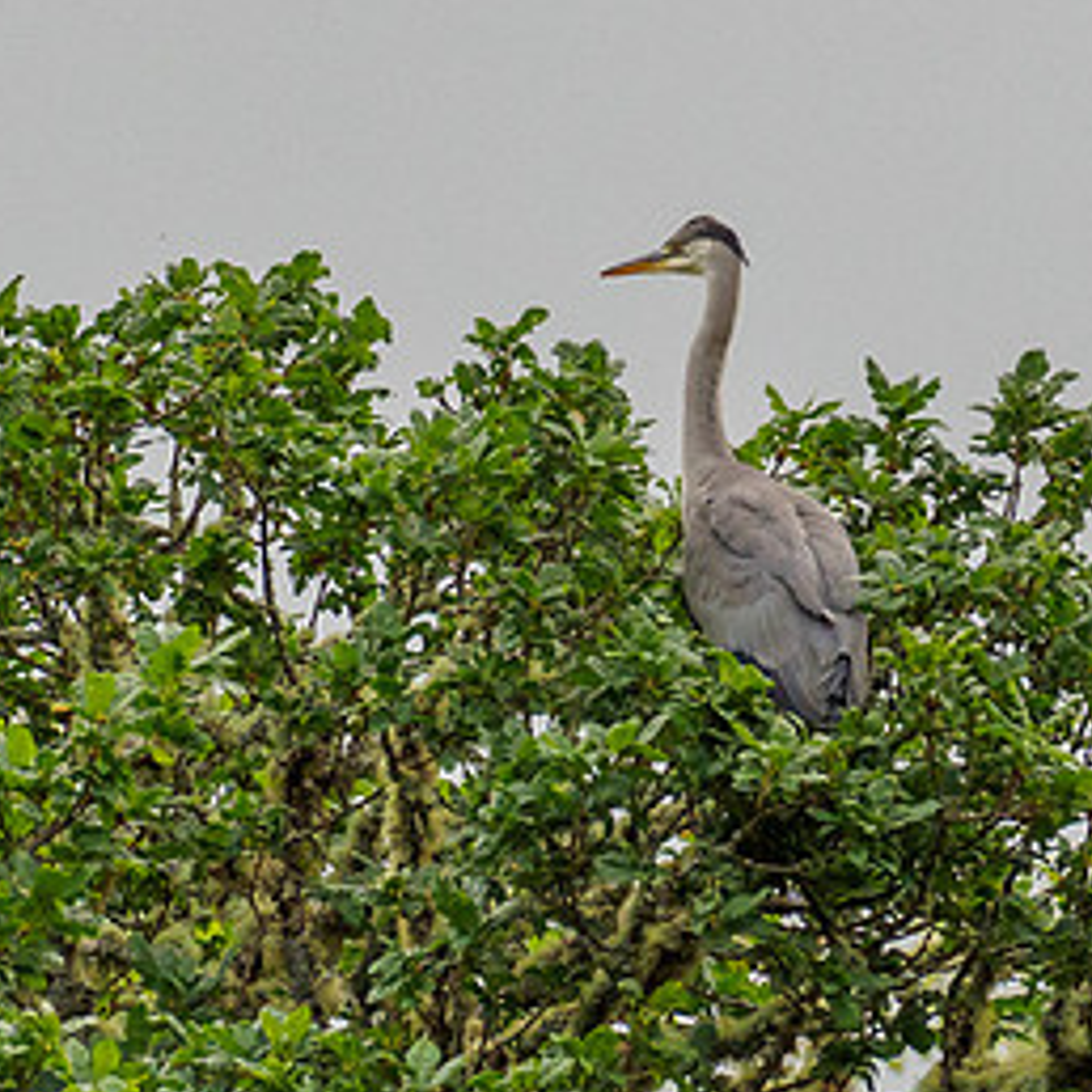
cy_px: 570
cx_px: 957
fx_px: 79447
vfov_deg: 0.8
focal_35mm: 2226
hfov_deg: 0.8
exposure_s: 1/320
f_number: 4.5
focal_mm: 300
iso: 800
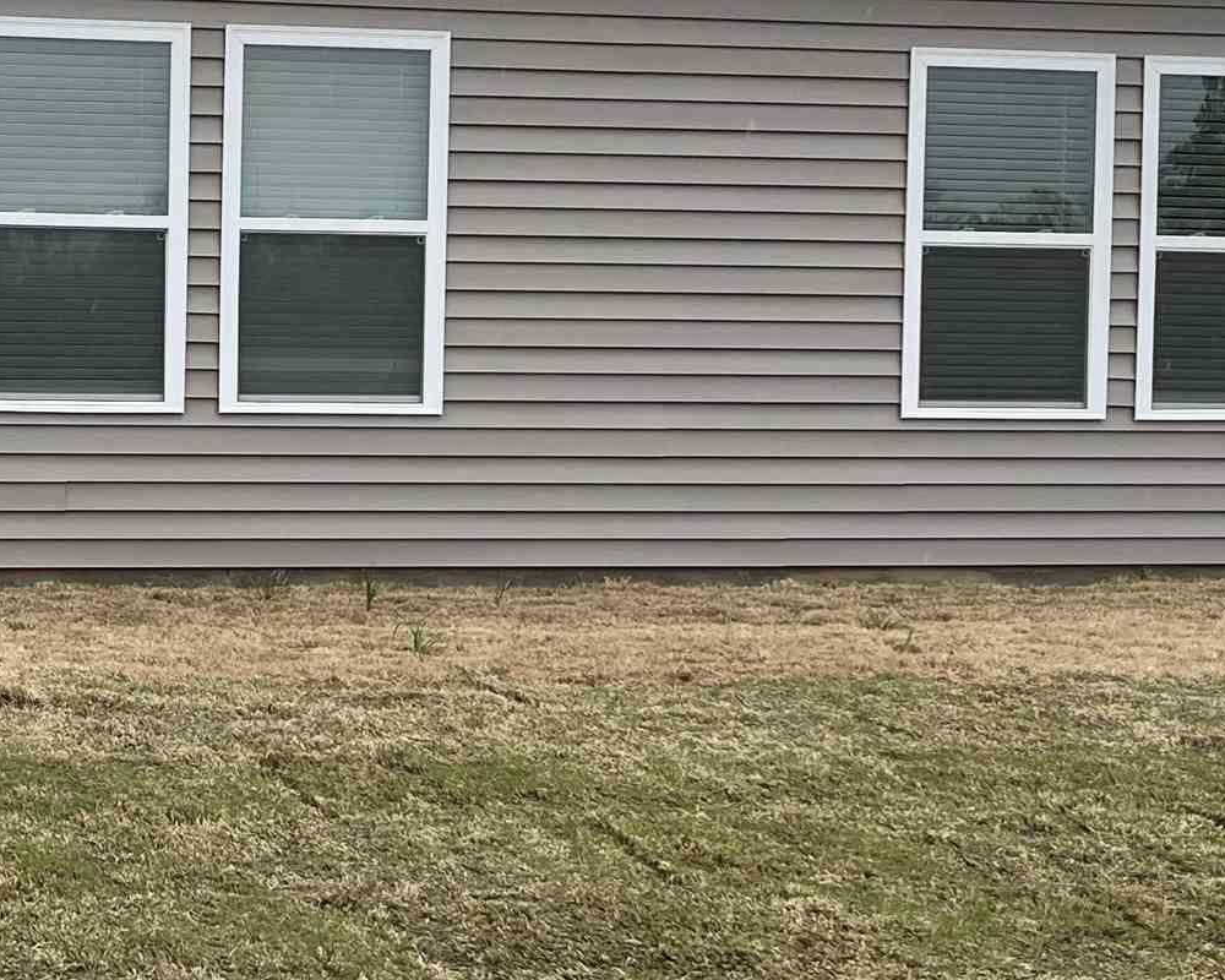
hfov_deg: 23.5
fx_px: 2828
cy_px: 451
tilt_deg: -1.3
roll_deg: +0.5
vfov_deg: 19.7
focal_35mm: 78
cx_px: 36
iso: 50
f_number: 1.6
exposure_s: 1/718
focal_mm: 5.1
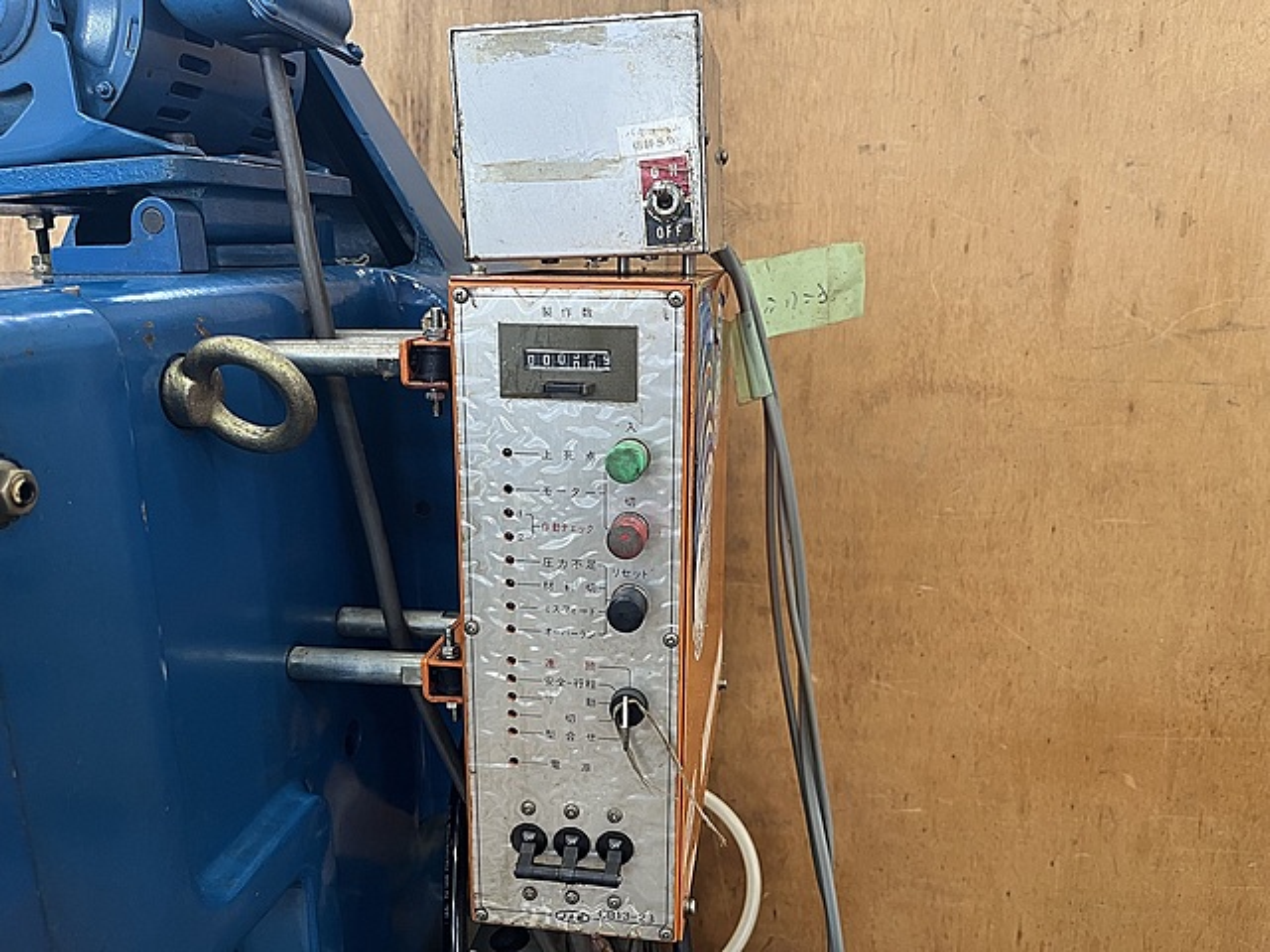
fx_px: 954
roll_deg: +0.9
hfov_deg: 67.3
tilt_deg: -13.5
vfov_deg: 53.1
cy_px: 476
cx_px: 635
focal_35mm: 26
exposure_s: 1/81
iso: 125
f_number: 1.6
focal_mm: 5.1
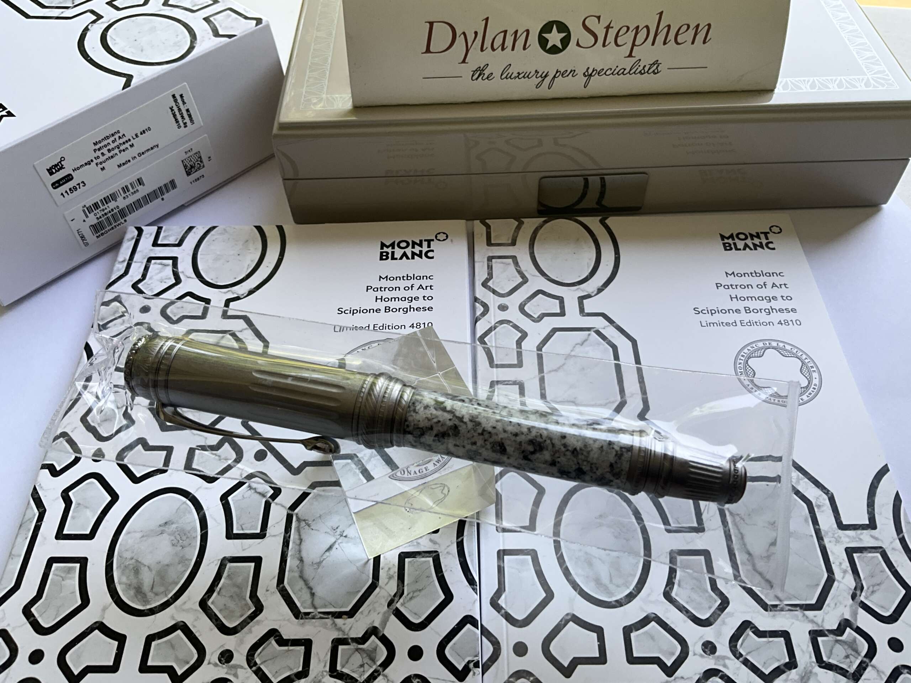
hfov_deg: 61.7
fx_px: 763
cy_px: 342
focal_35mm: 29
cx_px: 456
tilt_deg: -51.7
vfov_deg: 48.2
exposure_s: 1/122
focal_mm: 3
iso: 20
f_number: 1.8
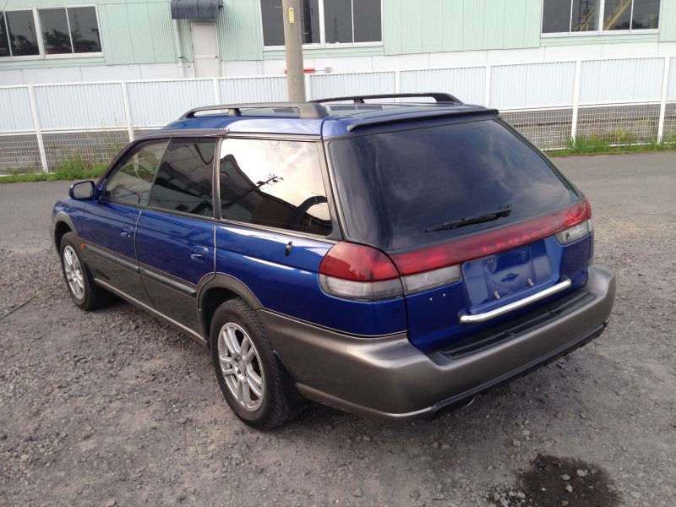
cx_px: 338
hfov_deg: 55.4
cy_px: 254
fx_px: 644
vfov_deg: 42.9
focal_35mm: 33
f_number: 2.4
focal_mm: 4.12
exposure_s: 1/208
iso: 50
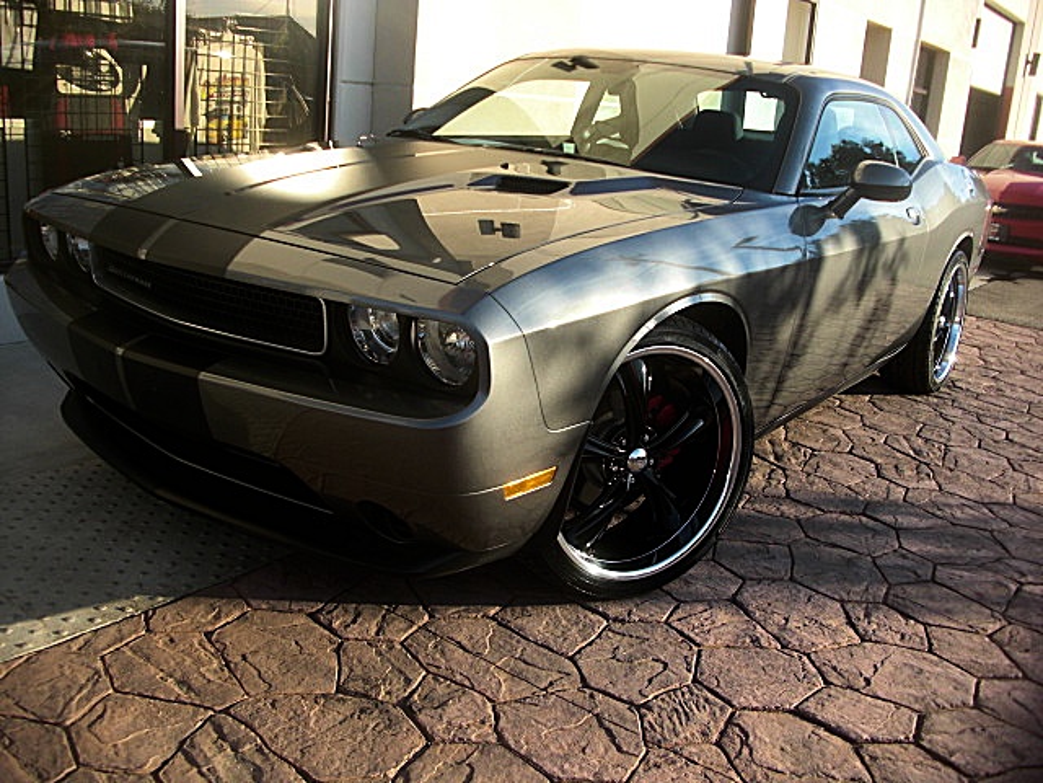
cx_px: 522
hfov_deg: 51.4
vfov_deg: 39.7
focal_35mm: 36
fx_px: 1085
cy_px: 392
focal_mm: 6.3
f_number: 2.8
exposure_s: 1/320
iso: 50
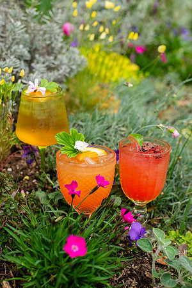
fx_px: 400
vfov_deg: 39.6
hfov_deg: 27.0
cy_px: 144
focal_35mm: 50
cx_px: 96
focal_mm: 50
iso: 200
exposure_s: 1/250
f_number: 4
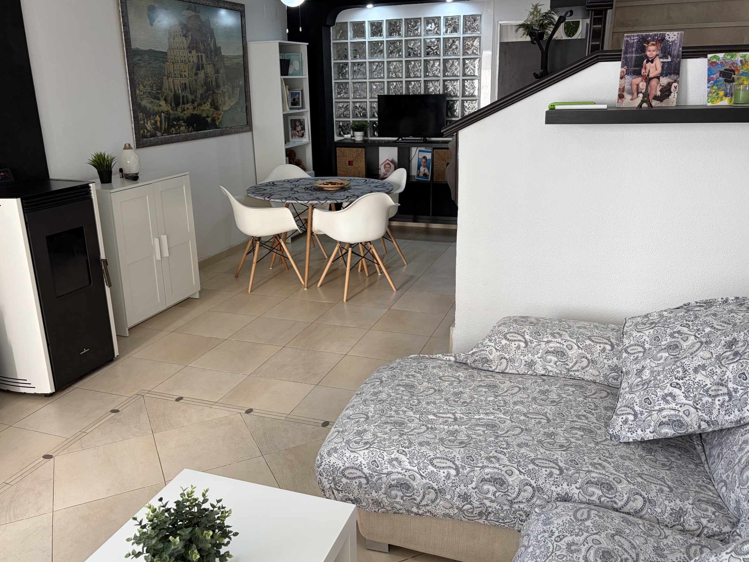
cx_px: 363
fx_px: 627
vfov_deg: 48.2
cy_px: 270
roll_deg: +1.1
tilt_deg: -16.2
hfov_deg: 61.7
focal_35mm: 29
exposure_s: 1/100
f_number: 1.6
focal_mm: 5.96
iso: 80
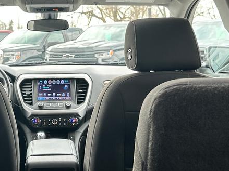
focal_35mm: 70
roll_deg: +0.7
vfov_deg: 20.5
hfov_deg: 27.3
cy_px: 10
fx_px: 463
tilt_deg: +3.1
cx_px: 50
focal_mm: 6.86
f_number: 1.78
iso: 64
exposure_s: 1/127
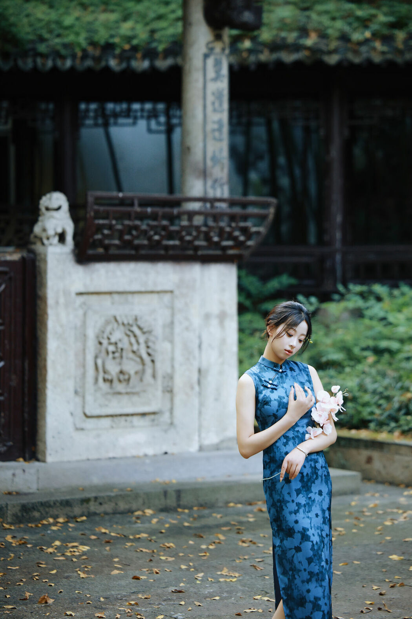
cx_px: 206
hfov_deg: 11.6
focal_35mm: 118
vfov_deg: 17.3
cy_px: 310
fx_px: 2026
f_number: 2.8
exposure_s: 1/250
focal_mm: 119
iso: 1250
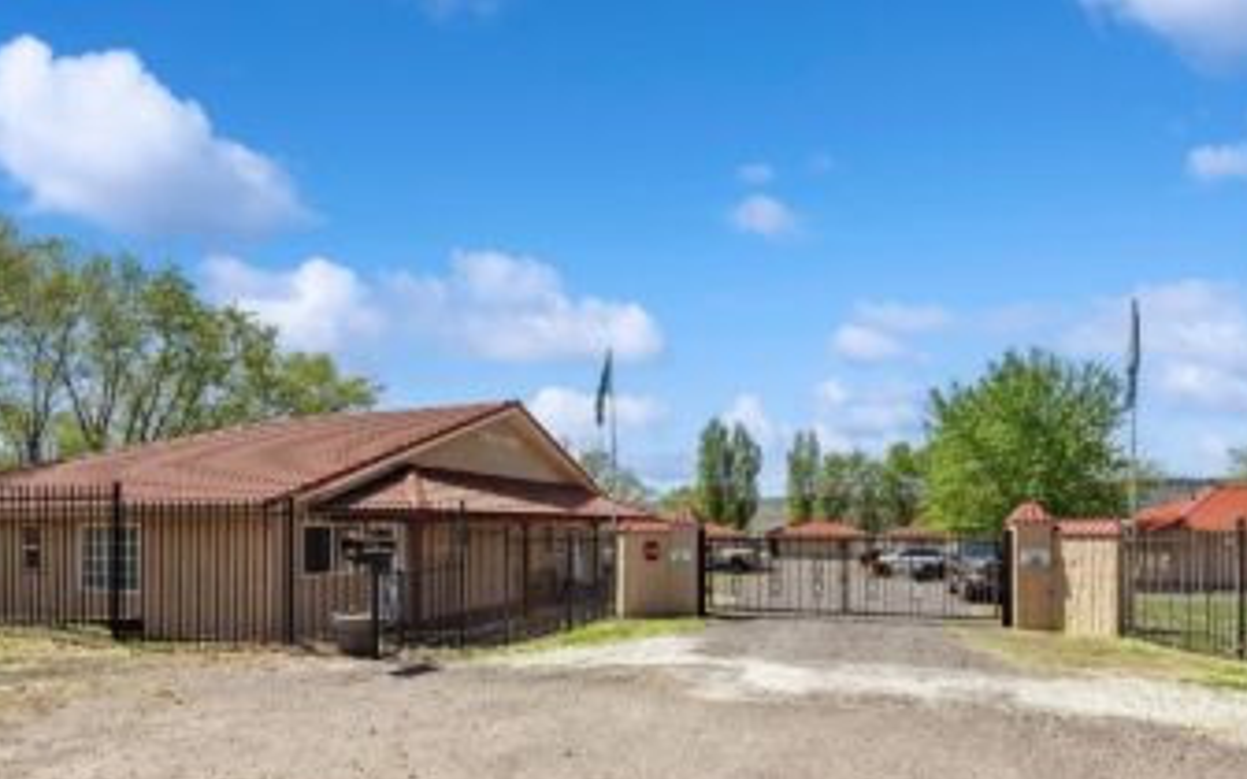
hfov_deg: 94.1
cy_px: 492
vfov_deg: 66.9
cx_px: 675
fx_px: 578
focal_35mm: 17
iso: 200
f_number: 8
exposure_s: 1/1600
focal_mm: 14
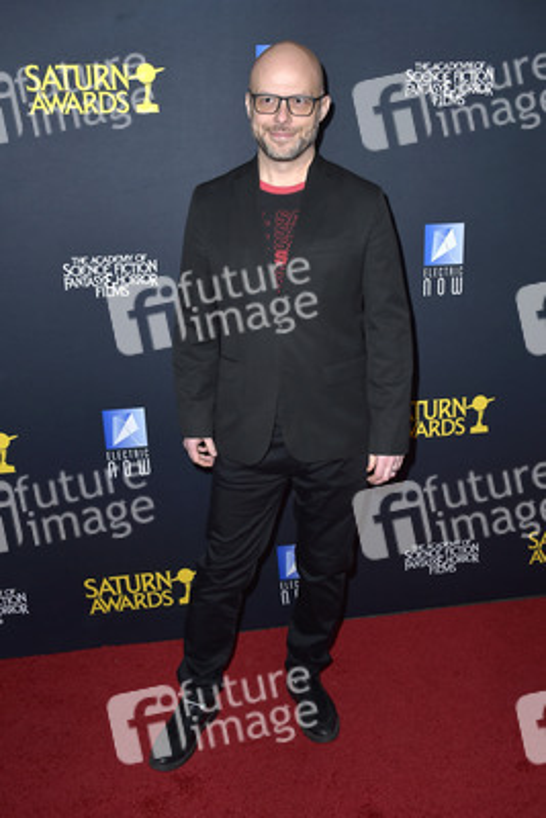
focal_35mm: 34
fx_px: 773
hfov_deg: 38.9
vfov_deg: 55.8
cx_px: 273
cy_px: 409
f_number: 6.3
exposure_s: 1/250
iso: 250
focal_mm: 34
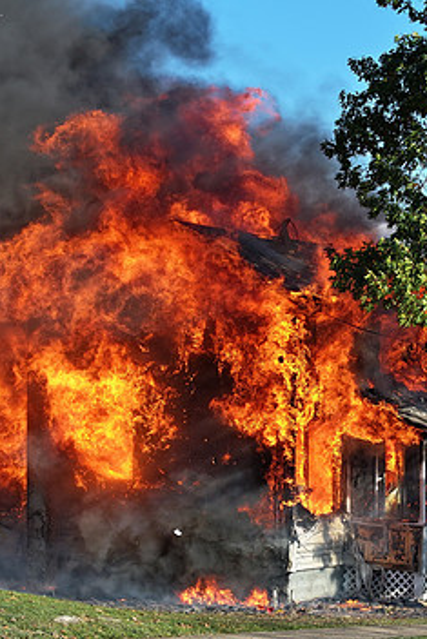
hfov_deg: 11.4
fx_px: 2133
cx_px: 247
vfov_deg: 17.0
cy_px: 366
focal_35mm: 120
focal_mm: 19.35
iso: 120
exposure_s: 1/1000
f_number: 2.8
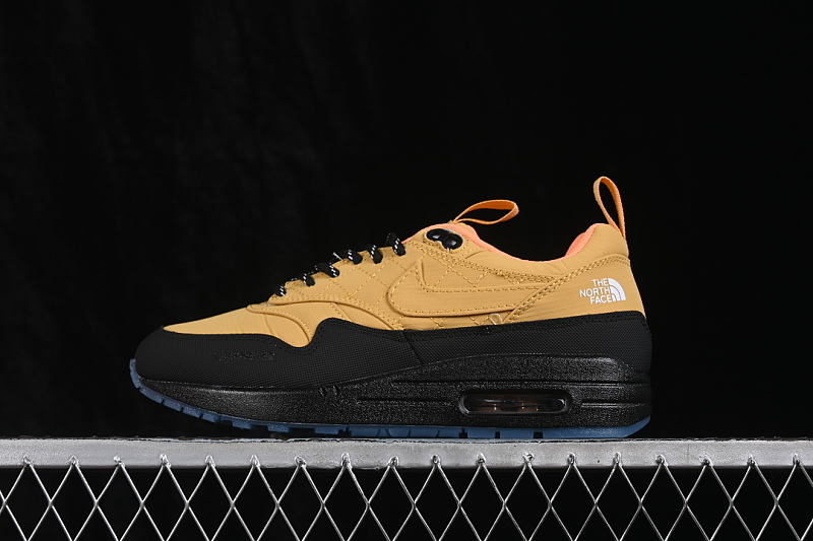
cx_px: 406
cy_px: 270
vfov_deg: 18.2
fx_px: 1693
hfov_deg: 27.0
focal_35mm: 75
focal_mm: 50
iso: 160
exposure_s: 1/80
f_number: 8
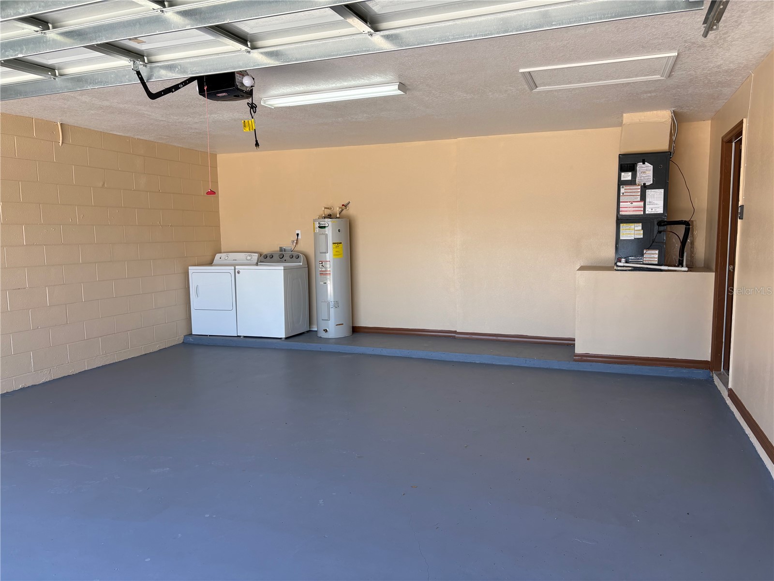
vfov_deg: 53.1
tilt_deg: -5.9
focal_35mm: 26
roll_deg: +1.2
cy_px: 290
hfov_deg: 67.3
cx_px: 387
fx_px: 581
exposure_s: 1/236
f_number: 1.6
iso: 40
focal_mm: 5.96
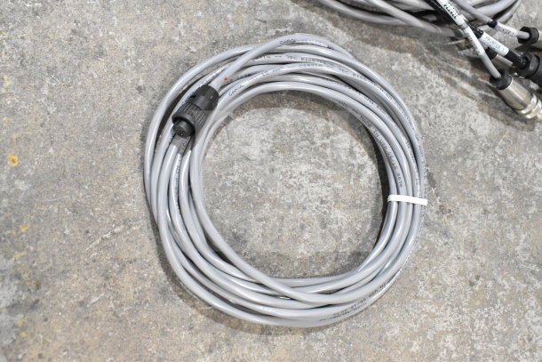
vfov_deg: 34.2
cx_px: 271
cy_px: 181
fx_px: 587
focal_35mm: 39
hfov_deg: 49.5
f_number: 8
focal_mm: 26
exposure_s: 1/250
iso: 6400
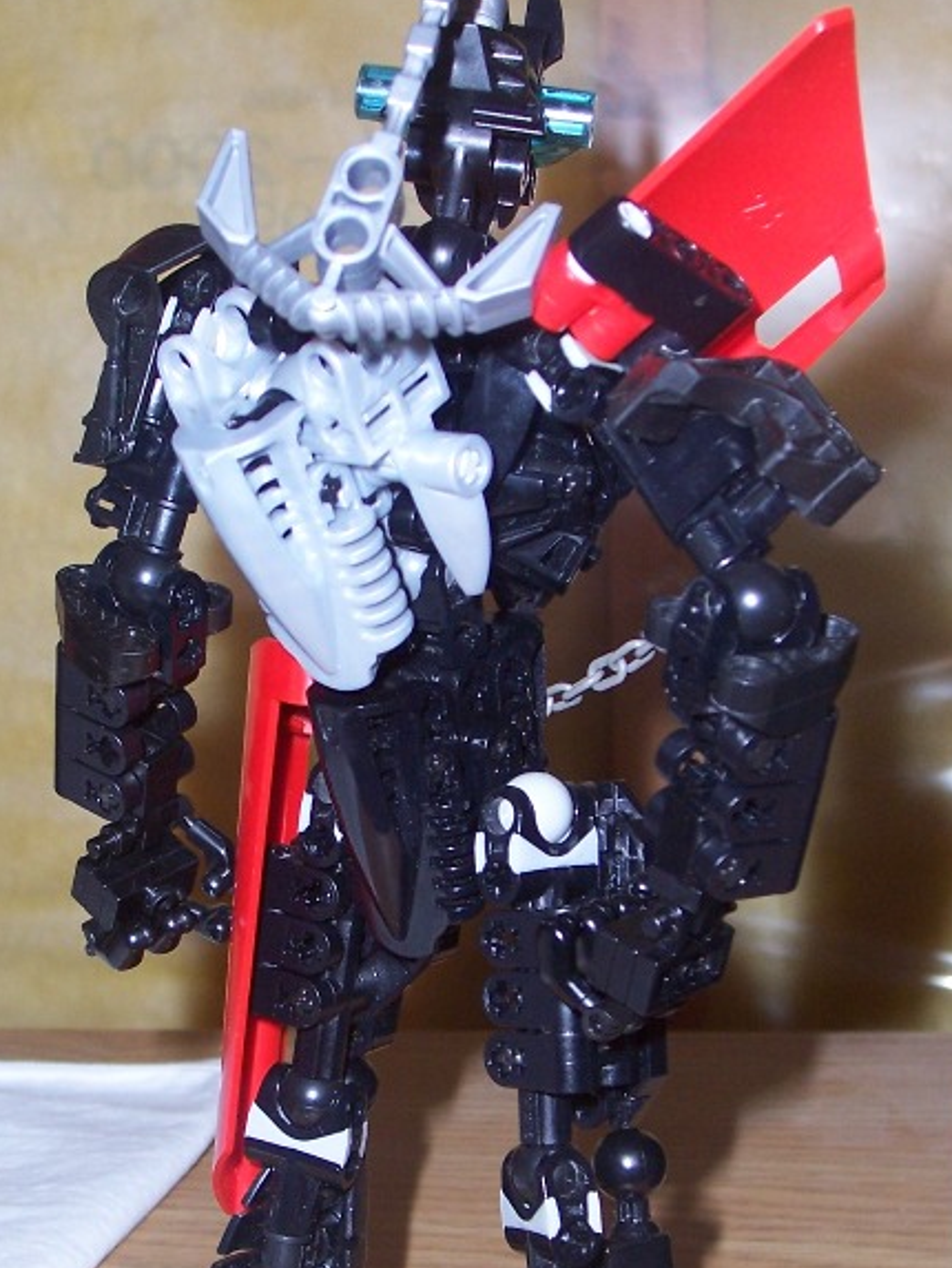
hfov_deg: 23.3
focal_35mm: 63
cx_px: 382
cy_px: 814
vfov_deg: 30.6
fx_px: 2309
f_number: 3
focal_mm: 7
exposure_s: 1/60
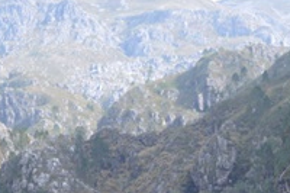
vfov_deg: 9.2
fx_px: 1159
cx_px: 283
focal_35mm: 144
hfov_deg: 14.1
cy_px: 325
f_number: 5.6
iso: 250
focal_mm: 24
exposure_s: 1/125
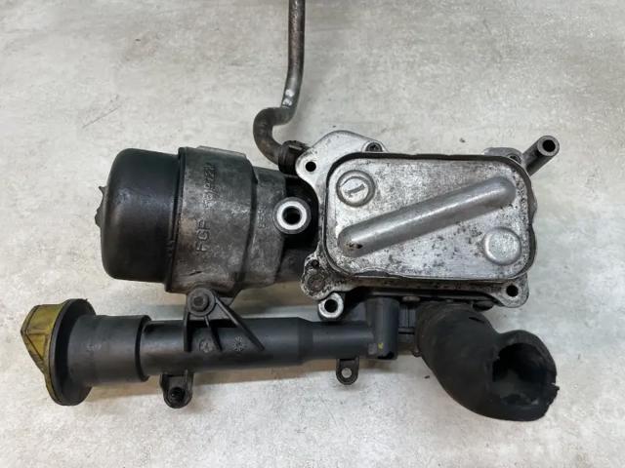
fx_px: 469
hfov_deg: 67.3
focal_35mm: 26
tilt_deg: -56.9
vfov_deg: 53.1
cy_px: 234
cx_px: 312
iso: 80
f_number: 1.6
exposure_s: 1/100
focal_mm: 4.2
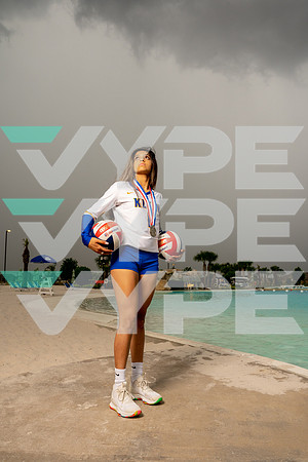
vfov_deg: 63.7
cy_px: 231
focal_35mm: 29
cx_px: 154
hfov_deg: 45.0
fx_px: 372
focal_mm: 29
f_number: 9
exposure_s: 1/250
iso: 500
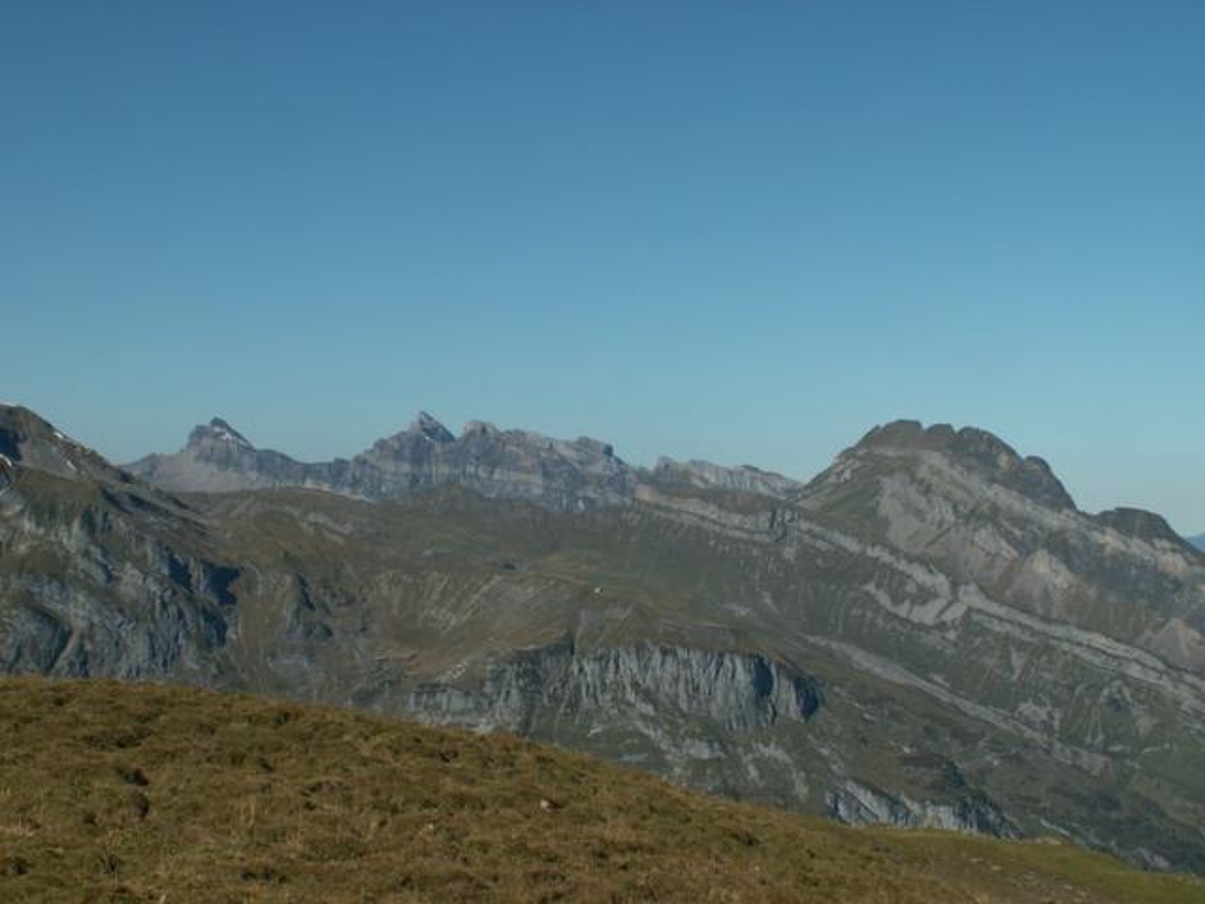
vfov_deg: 26.1
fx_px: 1949
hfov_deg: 34.3
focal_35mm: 56
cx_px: 602
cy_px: 452
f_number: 8
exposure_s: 1/320
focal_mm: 9.3
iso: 50
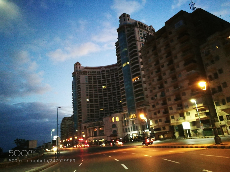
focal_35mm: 27
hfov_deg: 65.3
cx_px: 115
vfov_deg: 51.4
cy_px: 86
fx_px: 179
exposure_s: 1/16.7
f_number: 2.2
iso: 2500
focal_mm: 4.5
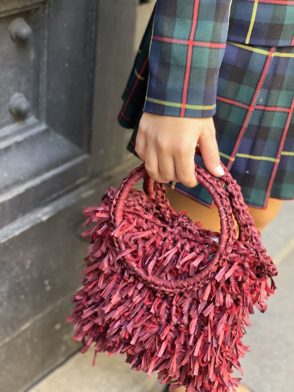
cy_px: 196
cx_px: 147
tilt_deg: -32.2
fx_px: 725
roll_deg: -6.4
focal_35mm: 64
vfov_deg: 30.3
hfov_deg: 22.9
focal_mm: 7.5
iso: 320
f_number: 2.2
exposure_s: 1/40
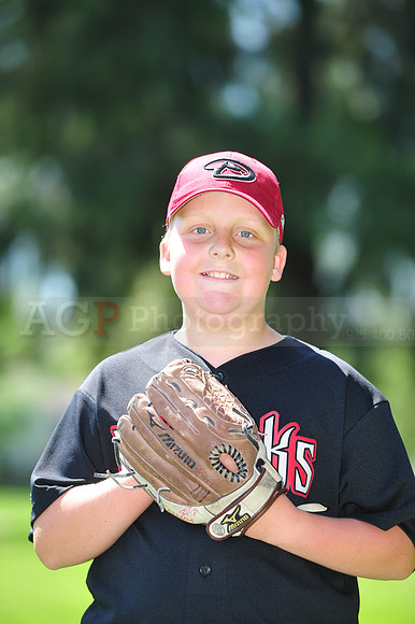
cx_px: 208
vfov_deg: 10.3
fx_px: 3462
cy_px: 312
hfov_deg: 6.9
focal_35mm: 200
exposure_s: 1/400
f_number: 4.5
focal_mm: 200
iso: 200
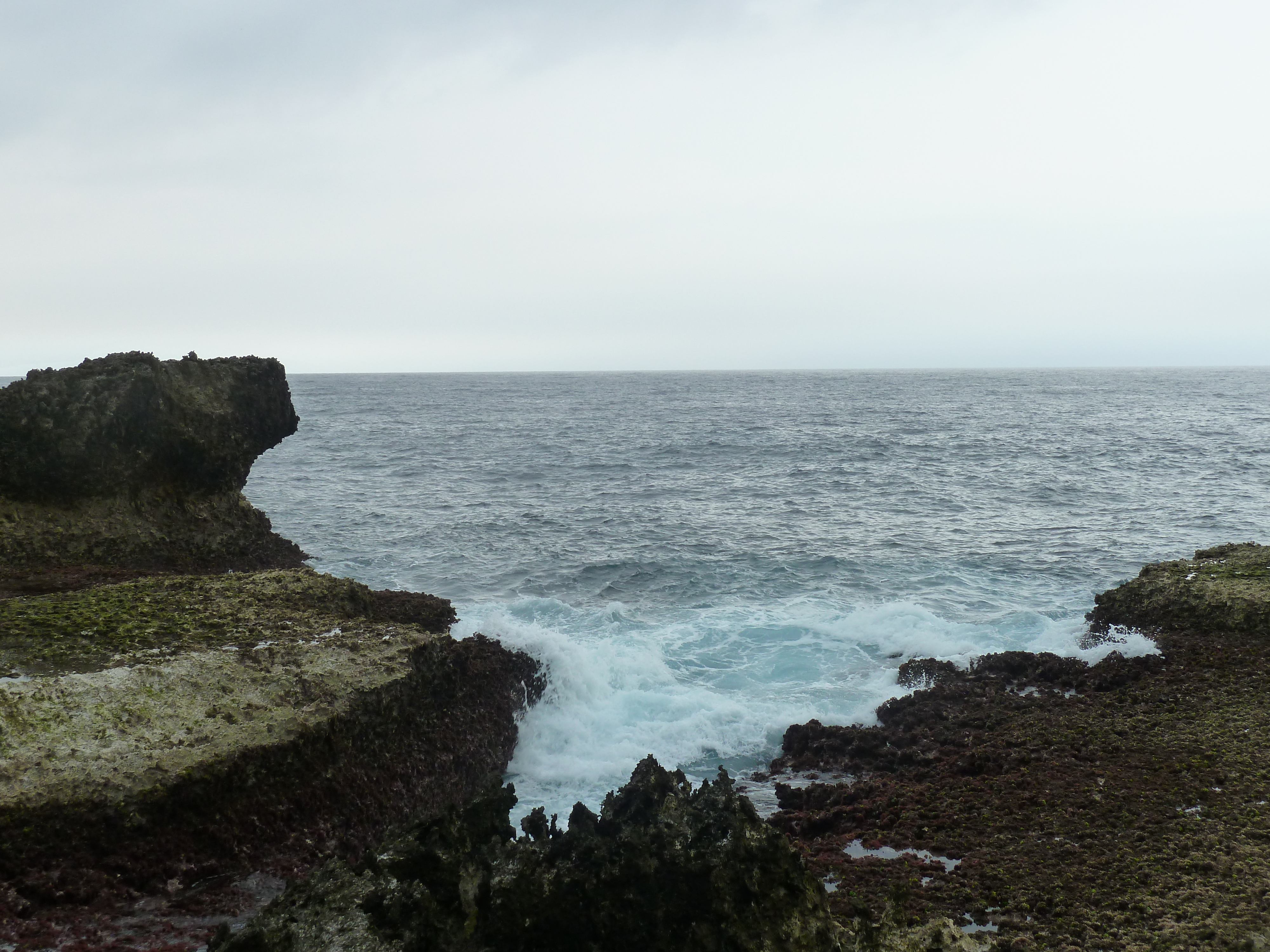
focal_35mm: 48
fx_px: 1761
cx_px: 635
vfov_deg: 30.3
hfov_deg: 39.7
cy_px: 476
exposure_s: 1/100
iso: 125
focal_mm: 7.9
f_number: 4
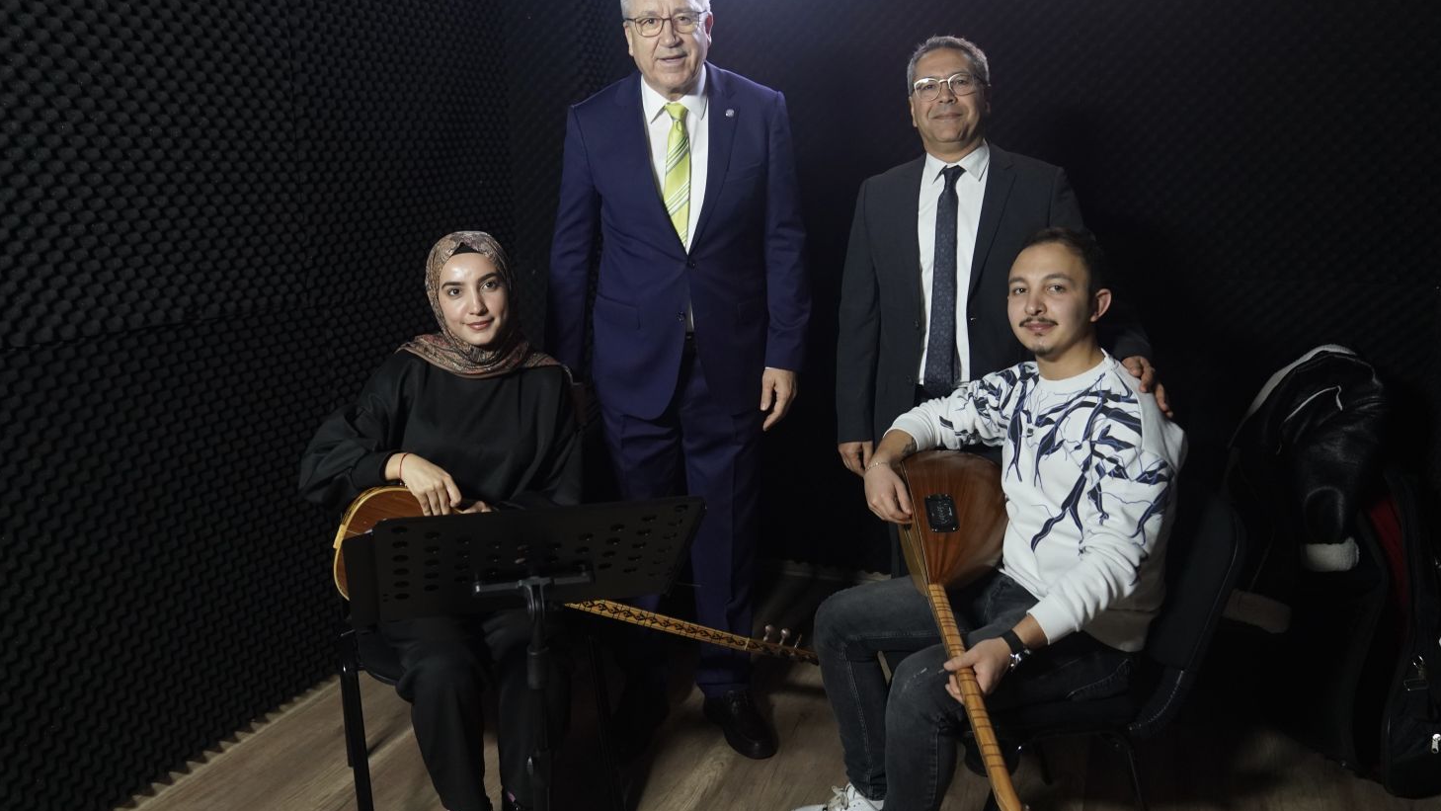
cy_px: 378
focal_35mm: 28
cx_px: 705
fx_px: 1070
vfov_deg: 41.5
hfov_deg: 67.9
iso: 2500
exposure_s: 1/100
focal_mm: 26
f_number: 3.2
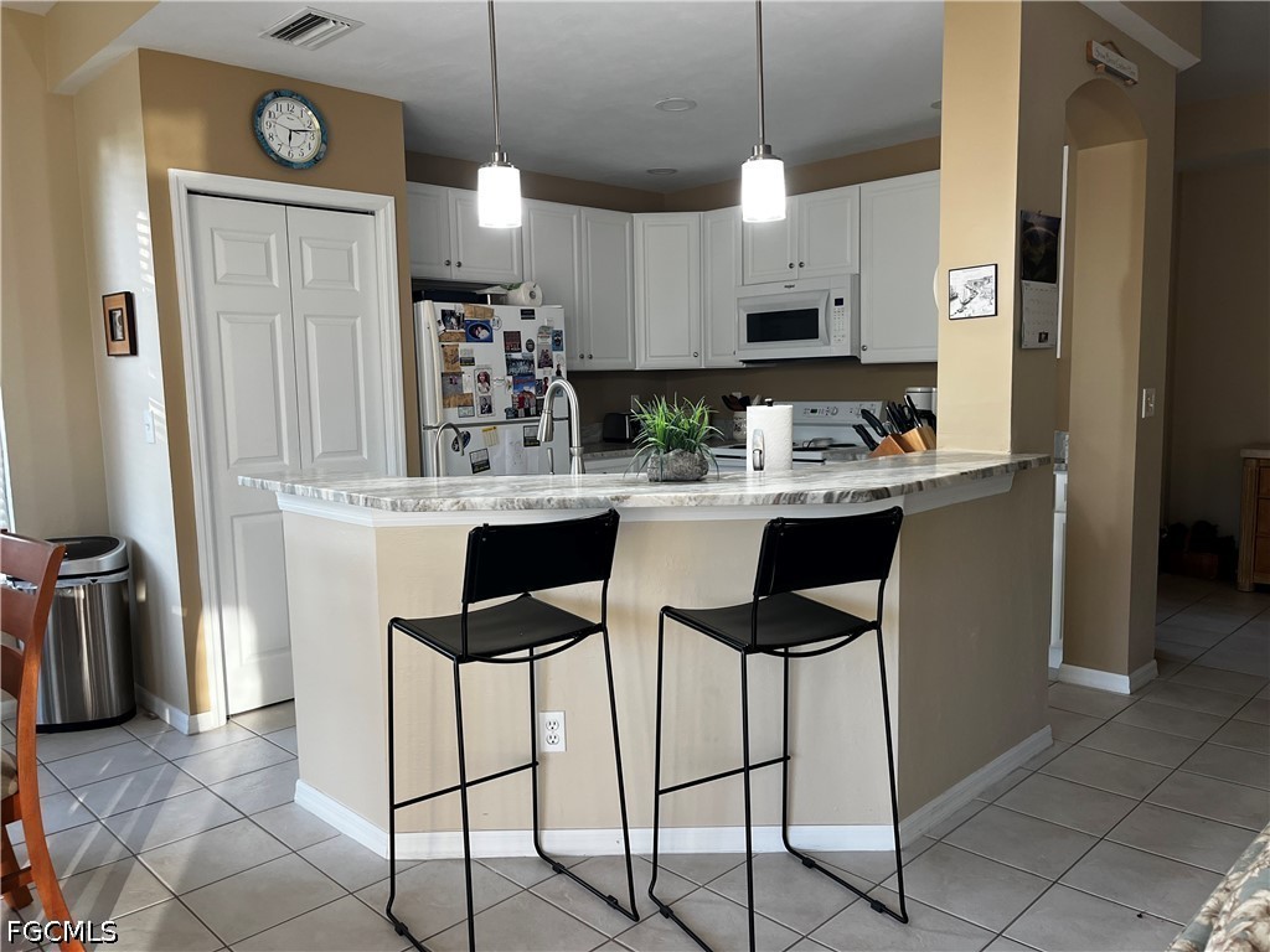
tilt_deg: -7.4
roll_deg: +3.1
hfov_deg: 67.3
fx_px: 954
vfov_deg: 53.1
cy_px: 476
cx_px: 635
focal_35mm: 26
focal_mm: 5.1
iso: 100
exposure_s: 1/120
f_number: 1.6
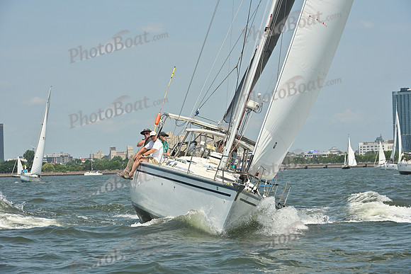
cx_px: 206
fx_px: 1484
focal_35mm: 130
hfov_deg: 15.8
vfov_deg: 10.6
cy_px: 137
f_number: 9
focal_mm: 130
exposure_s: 1/1250
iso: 320
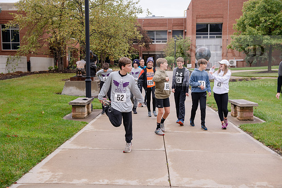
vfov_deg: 29.9
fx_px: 353
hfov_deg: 43.6
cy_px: 94
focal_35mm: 45
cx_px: 141
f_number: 5
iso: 400
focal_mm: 45
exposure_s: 1/320
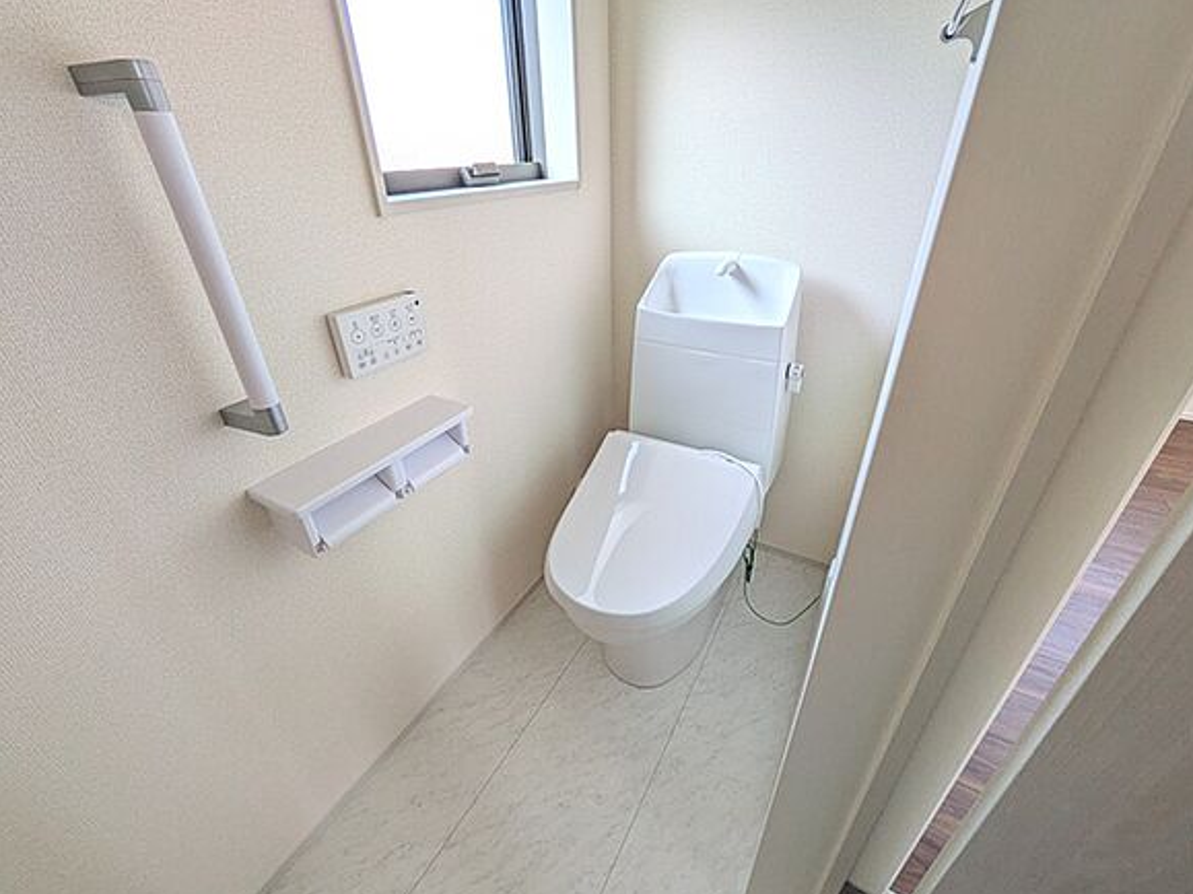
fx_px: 517
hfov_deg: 98.2
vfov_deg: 81.7
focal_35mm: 15
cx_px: 604
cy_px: 429
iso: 57
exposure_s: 1/120
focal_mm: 1.83
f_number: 2.2
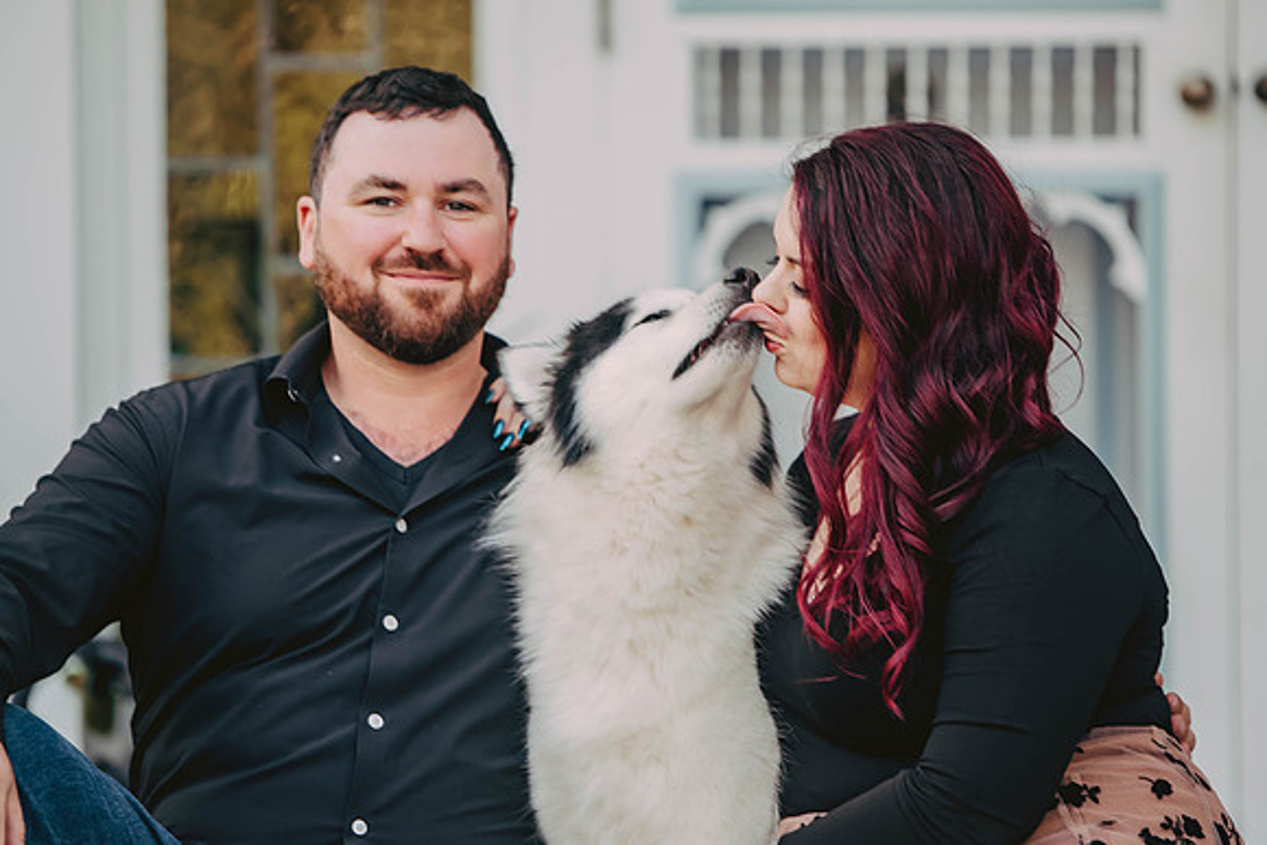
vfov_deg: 5.9
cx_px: 628
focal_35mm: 234
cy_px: 426
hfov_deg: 8.8
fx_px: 8227
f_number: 2.8
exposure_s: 1/320
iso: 400
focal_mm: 185
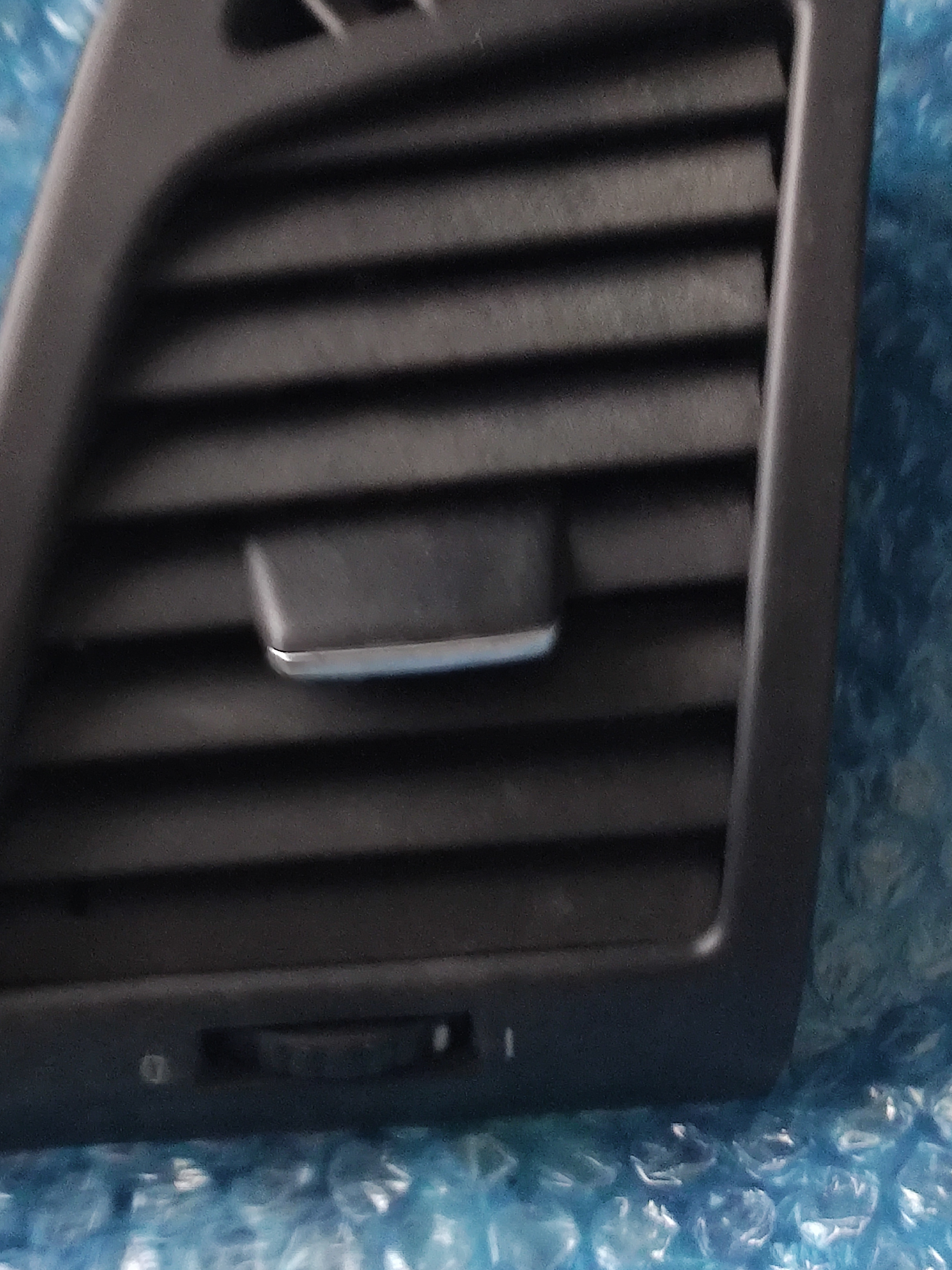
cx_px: 415
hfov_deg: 21.0
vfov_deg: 27.6
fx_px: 2567
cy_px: 389
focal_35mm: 70
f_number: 1.75
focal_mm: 4.77
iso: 1466
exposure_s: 1/20
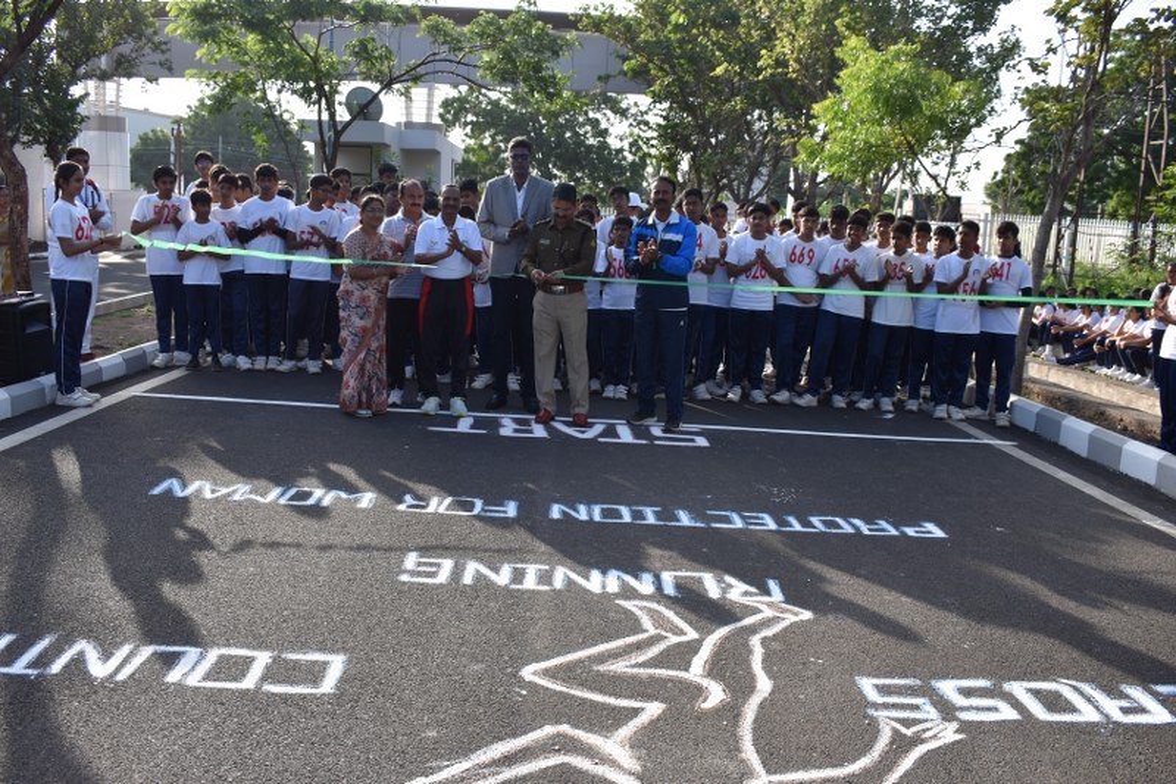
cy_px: 392
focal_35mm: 32
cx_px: 588
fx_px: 1029
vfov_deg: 41.7
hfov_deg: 59.5
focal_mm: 21
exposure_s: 1/250
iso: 200
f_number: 7.1
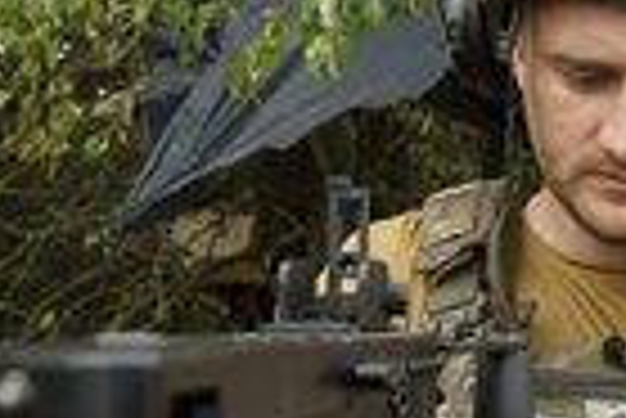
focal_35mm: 92
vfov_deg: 14.7
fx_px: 1601
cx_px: 491
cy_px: 380
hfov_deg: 21.9
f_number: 7.1
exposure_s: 1/250
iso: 640
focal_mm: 32
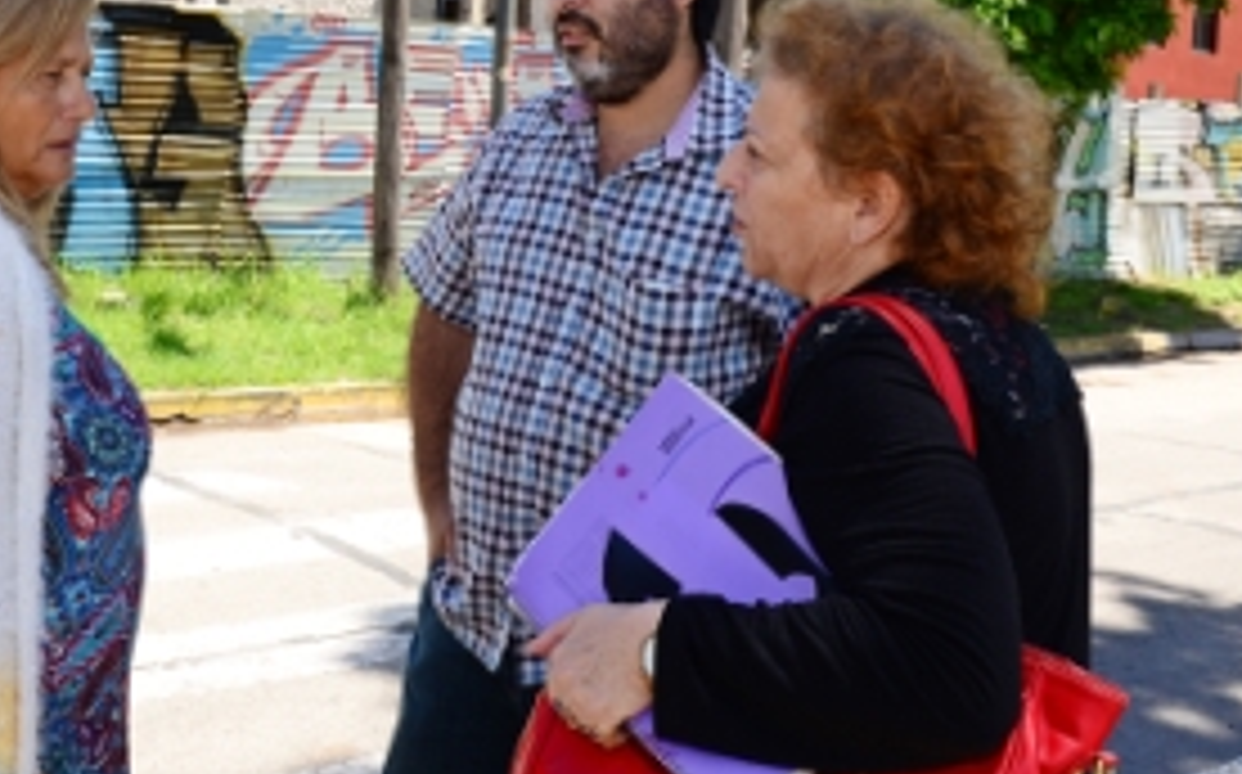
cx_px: 472
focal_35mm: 48
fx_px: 1623
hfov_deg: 41.6
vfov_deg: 26.5
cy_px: 214
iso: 320
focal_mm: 29
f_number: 11
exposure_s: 1/200
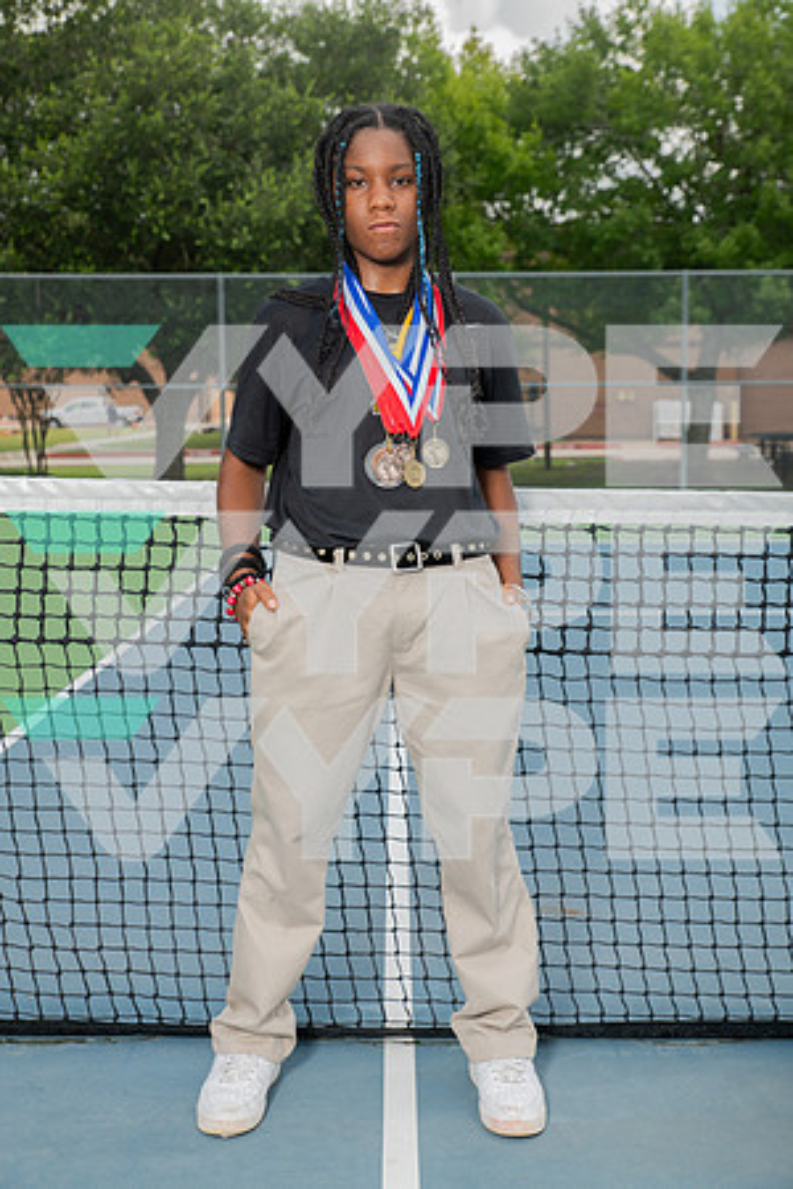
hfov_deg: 28.1
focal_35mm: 48
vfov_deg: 41.1
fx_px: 1586
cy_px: 594
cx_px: 396
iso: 100
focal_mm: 48
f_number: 6.3
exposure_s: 1/250
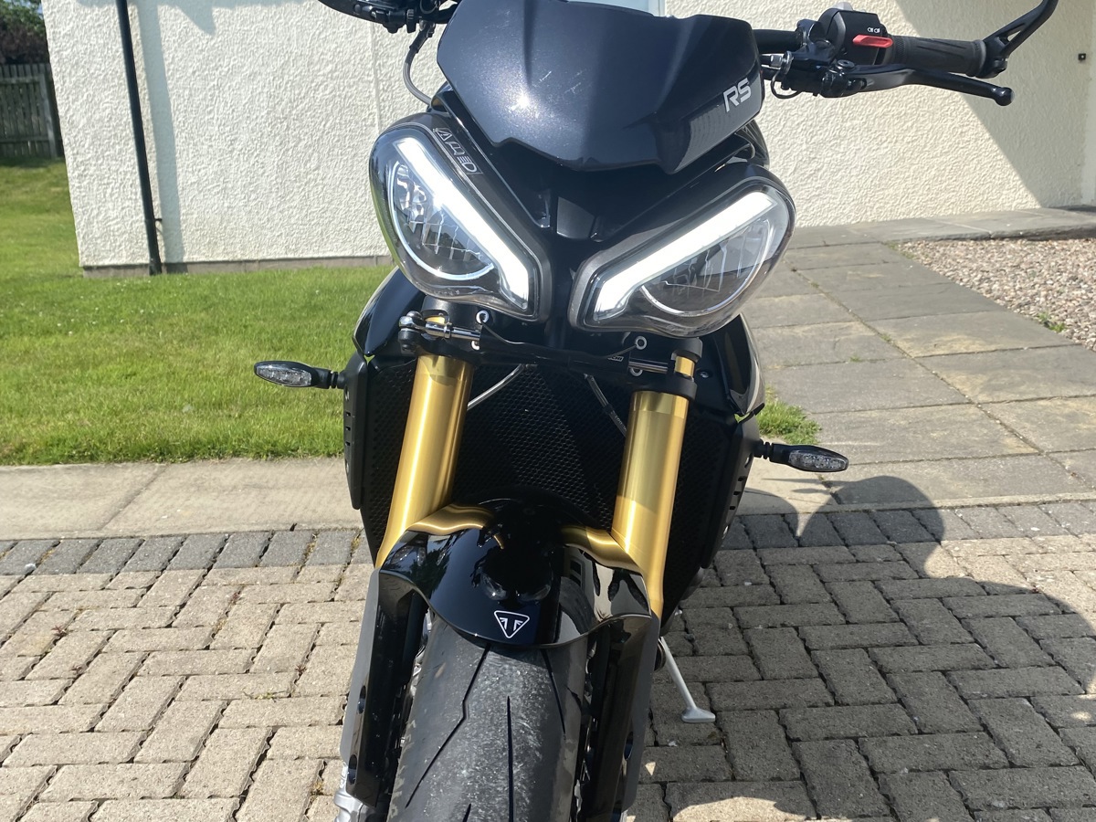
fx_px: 823
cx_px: 548
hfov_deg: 67.3
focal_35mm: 26
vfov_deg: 53.1
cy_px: 411
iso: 32
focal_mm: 4.25
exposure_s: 1/2463
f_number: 1.8
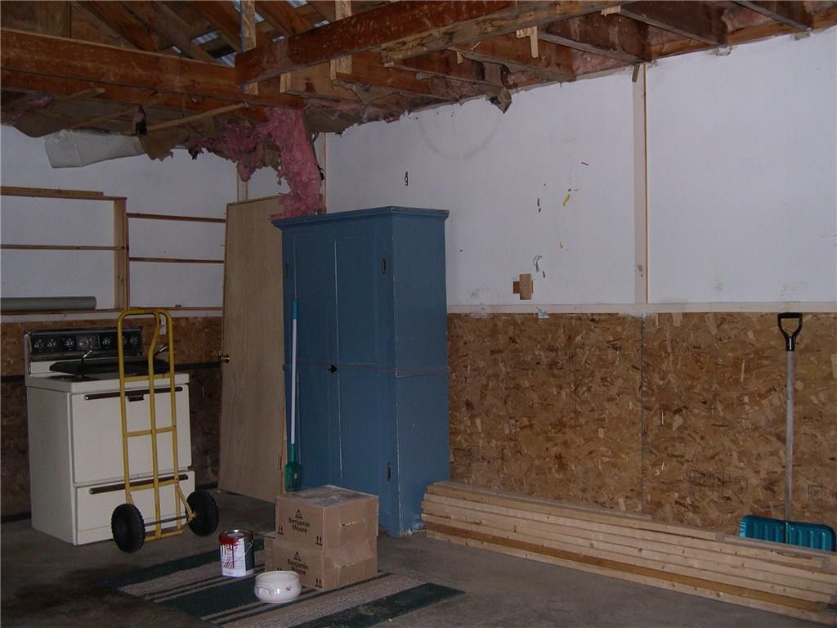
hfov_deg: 49.0
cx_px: 418
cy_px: 314
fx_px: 919
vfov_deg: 37.7
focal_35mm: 38
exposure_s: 1/60
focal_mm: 8
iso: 240
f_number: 2.8
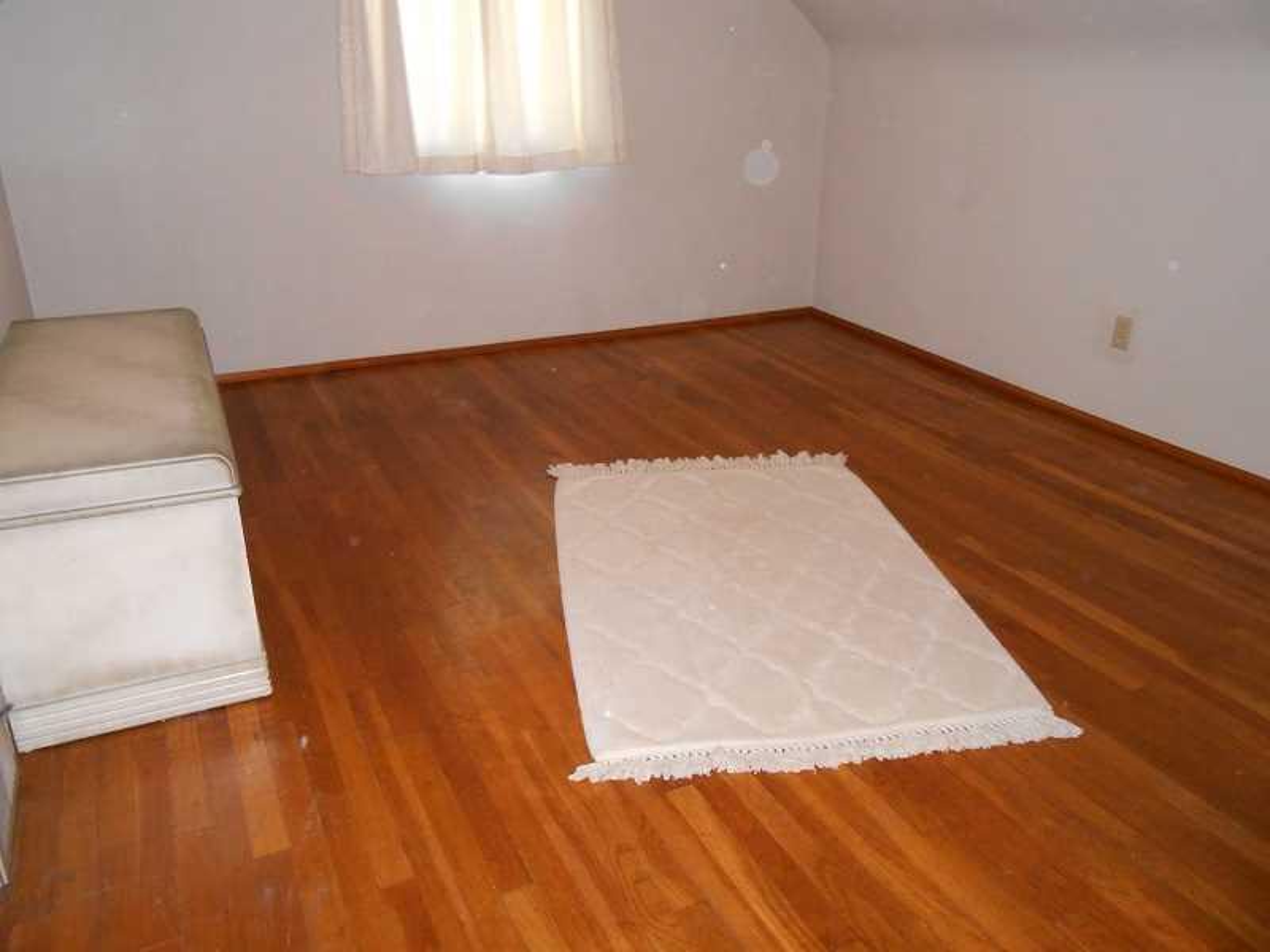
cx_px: 635
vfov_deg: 53.1
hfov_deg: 67.3
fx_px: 954
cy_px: 476
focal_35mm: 26
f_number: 3.5
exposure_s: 1/25
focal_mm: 4.6
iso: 400
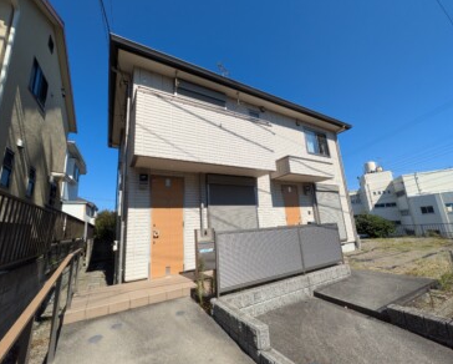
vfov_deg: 84.1
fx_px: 201
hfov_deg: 96.7
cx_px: 225
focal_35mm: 15
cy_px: 182
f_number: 2.2
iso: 52
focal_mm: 1.83
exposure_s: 1/1887
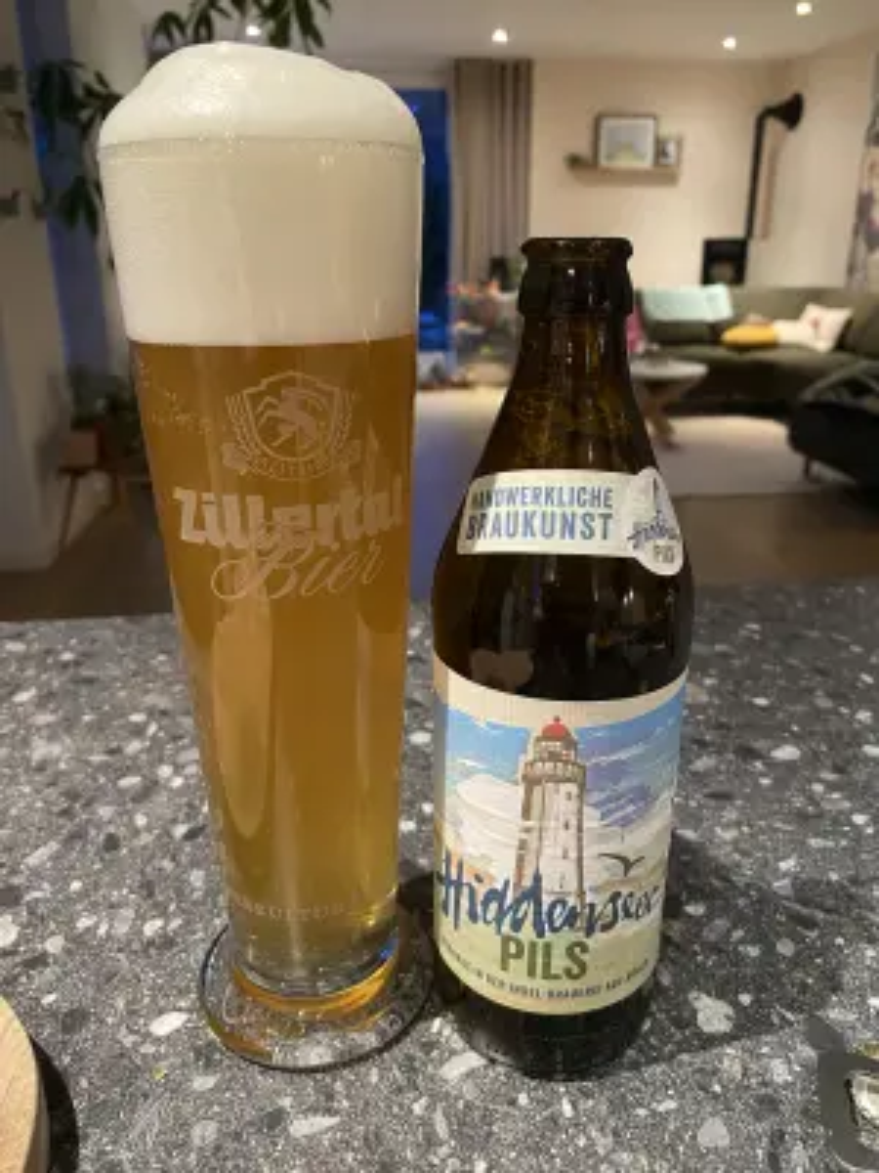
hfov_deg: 53.1
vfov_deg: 67.3
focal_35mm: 26
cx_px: 440
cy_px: 586
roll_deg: +1.7
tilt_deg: -19.7
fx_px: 880
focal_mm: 4.25
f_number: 1.8
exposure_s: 1/33
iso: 400
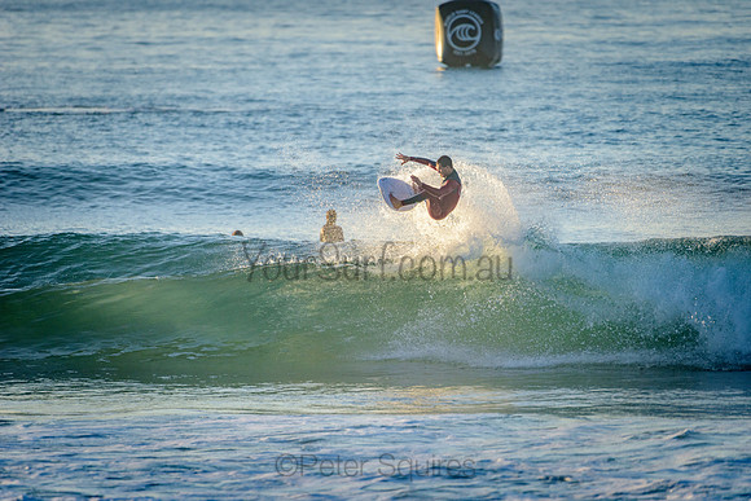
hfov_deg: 4.1
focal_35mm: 500
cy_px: 250
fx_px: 10433
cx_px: 376
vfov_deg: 2.8
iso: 450
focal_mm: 500
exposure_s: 1/2000
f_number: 5.6
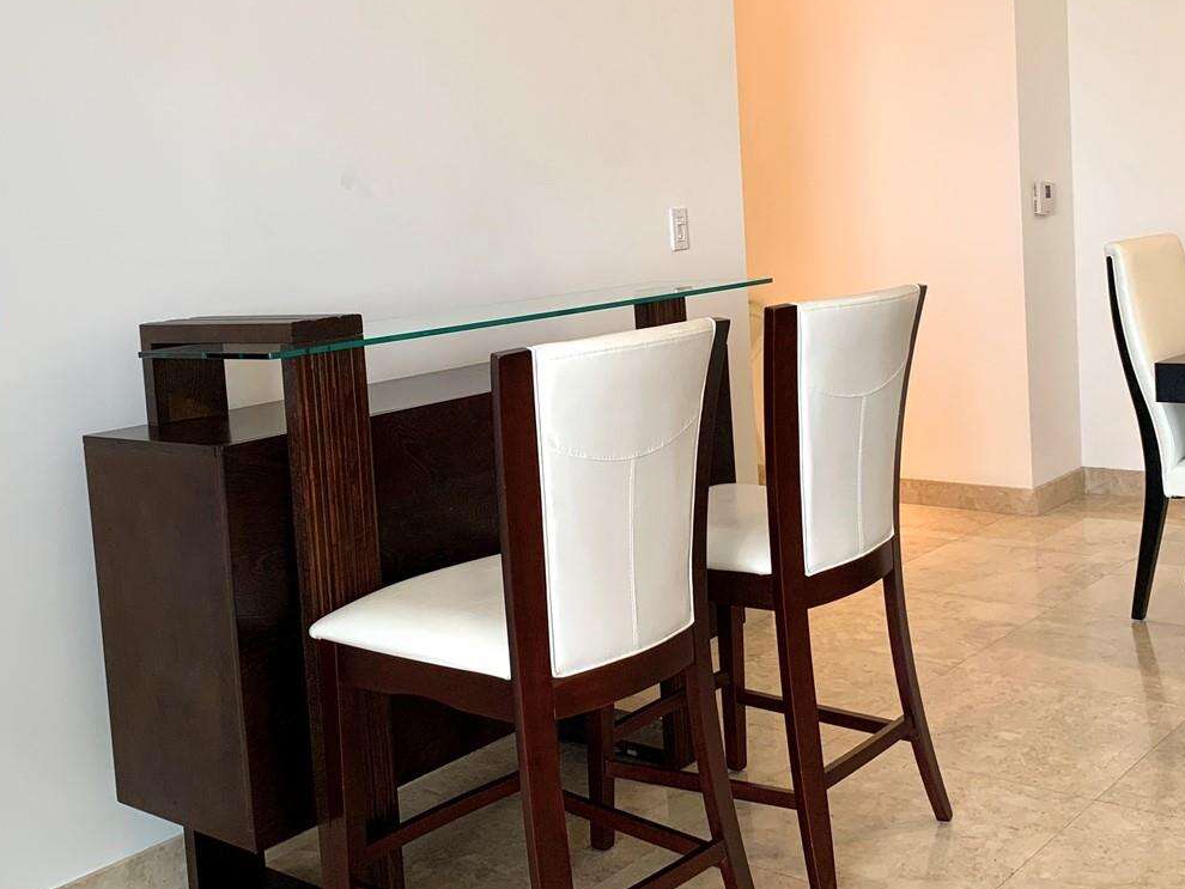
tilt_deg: -4.3
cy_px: 341
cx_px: 565
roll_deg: +3.3
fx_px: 1438
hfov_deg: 44.8
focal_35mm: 42
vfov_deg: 34.2
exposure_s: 1/60
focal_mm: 4.25
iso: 64
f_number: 1.8
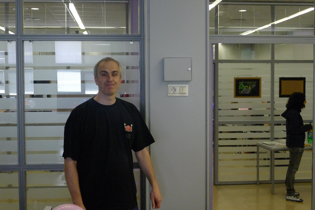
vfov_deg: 27.0
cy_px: 105
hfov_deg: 39.6
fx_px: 438
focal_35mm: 50
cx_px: 158
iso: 800
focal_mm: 10.7
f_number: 2.7
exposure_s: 1/160
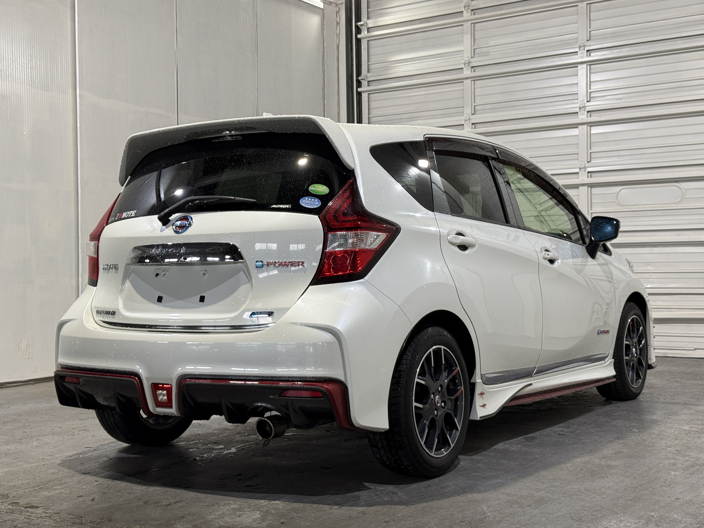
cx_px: 352
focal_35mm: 48
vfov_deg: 30.3
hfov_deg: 39.7
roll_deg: +0.7
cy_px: 264
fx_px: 976
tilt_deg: +0.4
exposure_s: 1/60
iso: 80
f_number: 1.78
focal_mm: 6.76
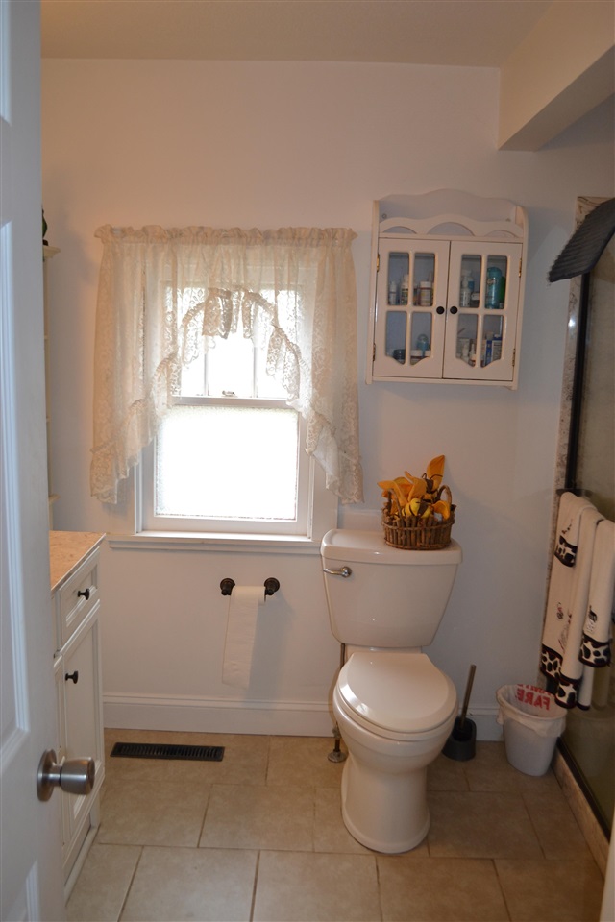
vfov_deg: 61.9
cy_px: 461
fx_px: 769
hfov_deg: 43.6
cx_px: 308
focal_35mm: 30
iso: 400
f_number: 4
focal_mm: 20
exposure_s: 1/60
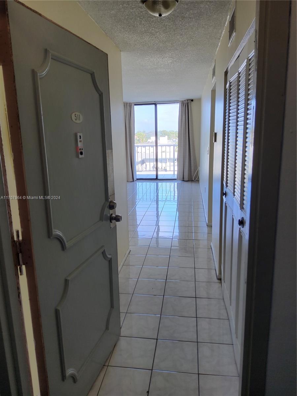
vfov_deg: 67.3
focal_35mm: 26
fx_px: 297
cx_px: 148
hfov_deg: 53.1
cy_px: 198
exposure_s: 1/60
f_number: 2
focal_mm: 3.08
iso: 64
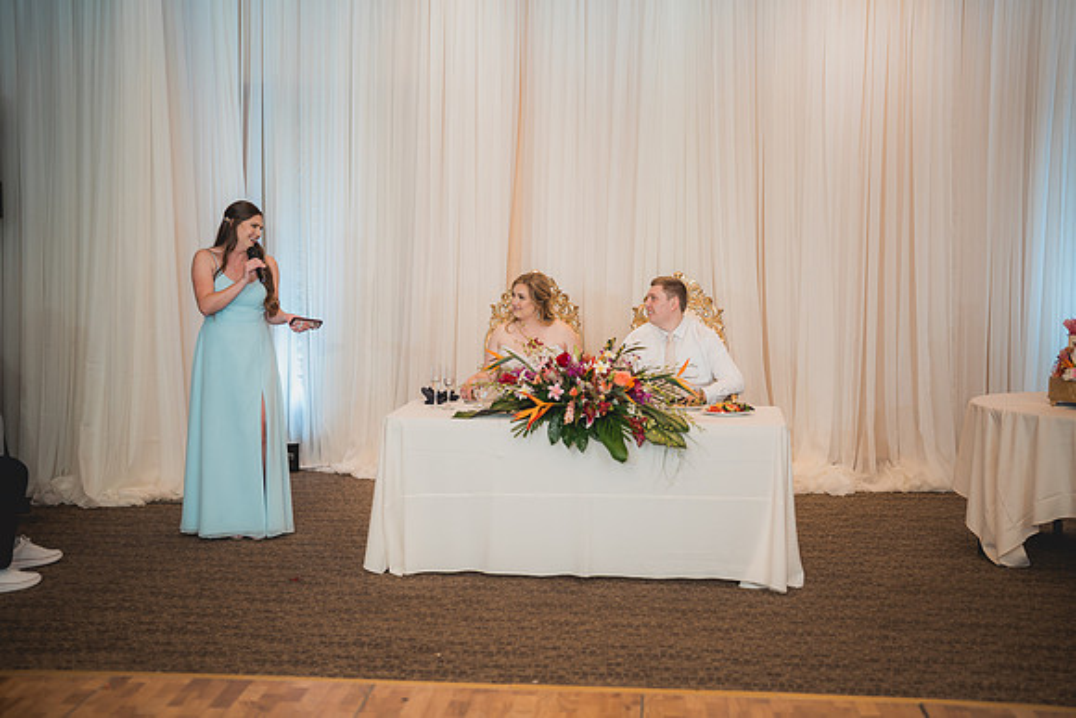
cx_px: 538
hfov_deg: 39.6
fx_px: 1495
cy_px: 359
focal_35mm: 50
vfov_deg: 27.0
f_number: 1.2
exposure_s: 1/250
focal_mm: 50
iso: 200
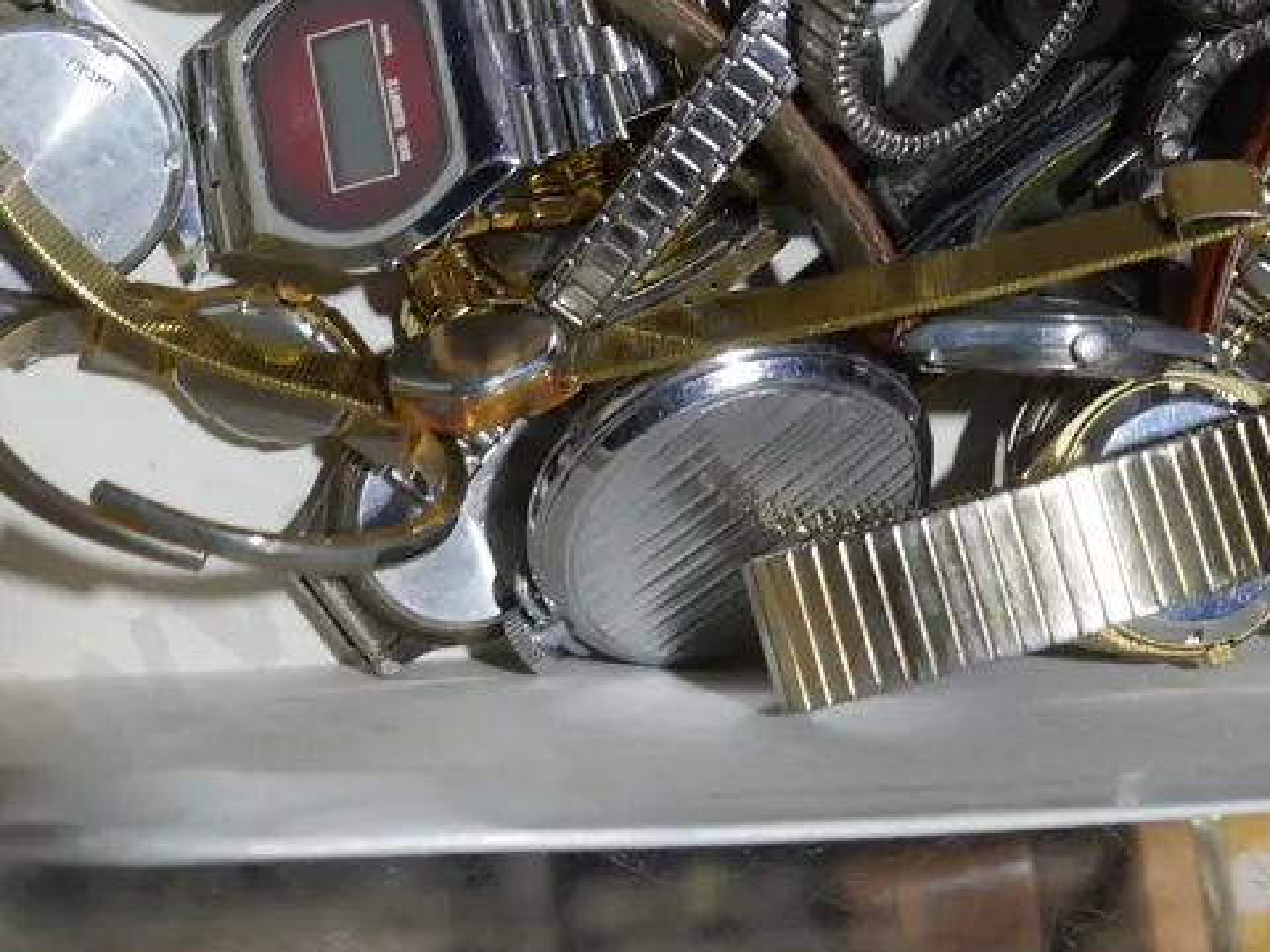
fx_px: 2972
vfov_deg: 17.9
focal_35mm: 81
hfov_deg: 23.8
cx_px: 974
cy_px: 61
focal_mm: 19
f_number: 4.1
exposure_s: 1/80
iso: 200
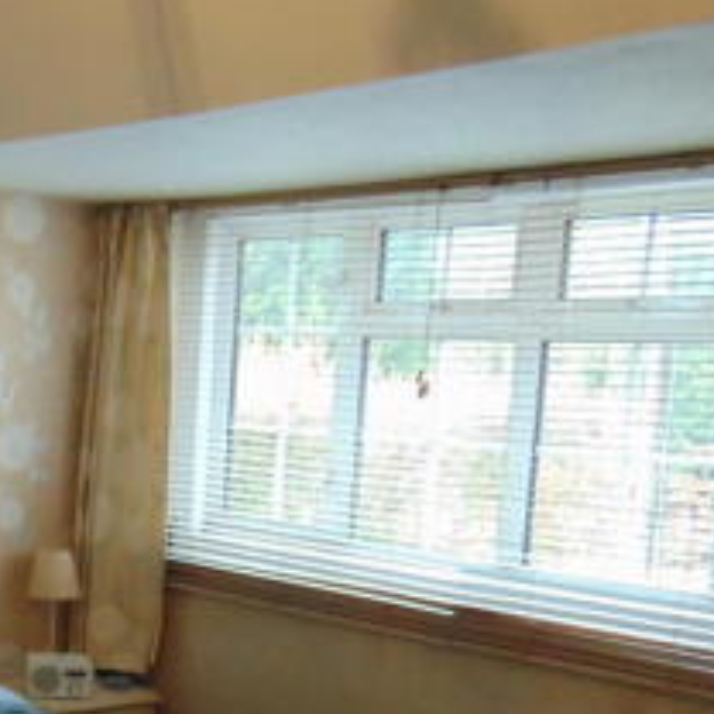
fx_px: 1447
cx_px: -139
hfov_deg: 25.0
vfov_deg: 27.0
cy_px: 599
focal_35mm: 62
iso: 320
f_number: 3
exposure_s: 1/30
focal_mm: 4.5
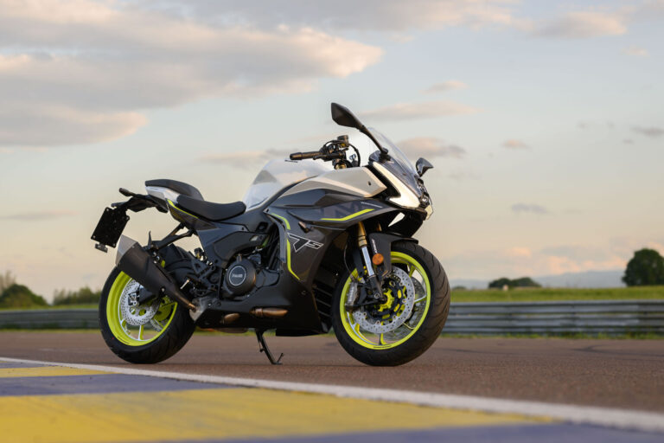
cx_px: 332
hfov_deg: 23.9
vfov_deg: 16.1
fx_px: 1568
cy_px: 222
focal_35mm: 85
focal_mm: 85
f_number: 4.5
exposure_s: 1/80
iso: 64
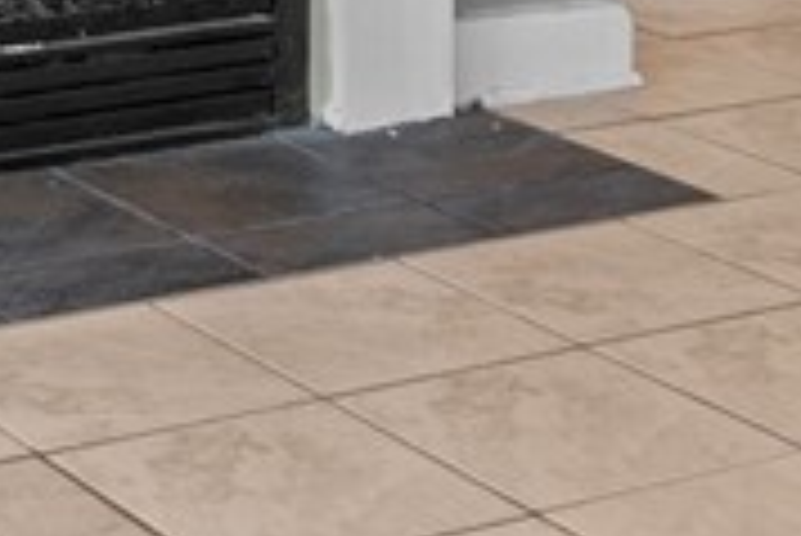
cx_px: -106
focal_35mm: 146
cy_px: -750
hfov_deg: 13.7
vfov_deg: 8.6
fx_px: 3251
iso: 400
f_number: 8
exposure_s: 1/1.25
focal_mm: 24
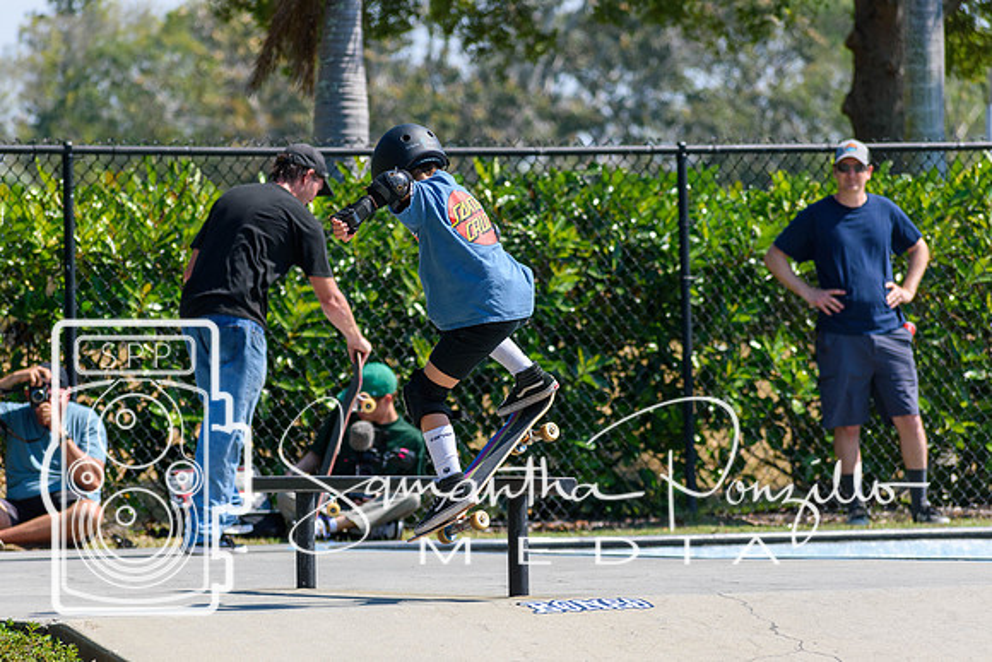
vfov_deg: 5.1
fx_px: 7441
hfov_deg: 7.6
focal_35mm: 270
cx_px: 496
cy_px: 331
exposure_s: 1/2000
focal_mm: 180
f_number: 5.6
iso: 360
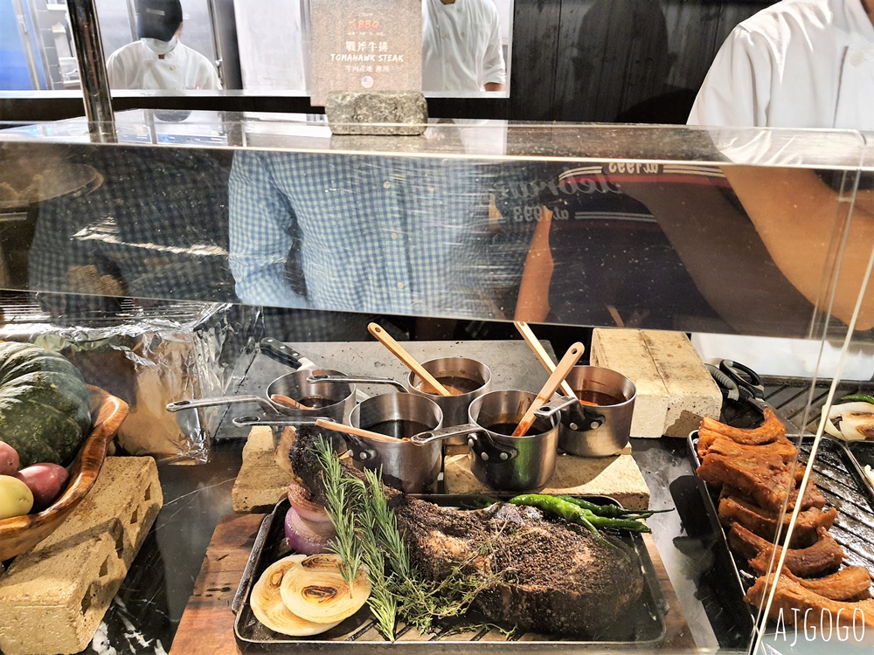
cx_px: 437
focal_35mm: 26
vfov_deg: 53.1
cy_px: 328
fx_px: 656
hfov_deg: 67.3
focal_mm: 4.32
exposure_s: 1/40
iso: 250
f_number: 1.7
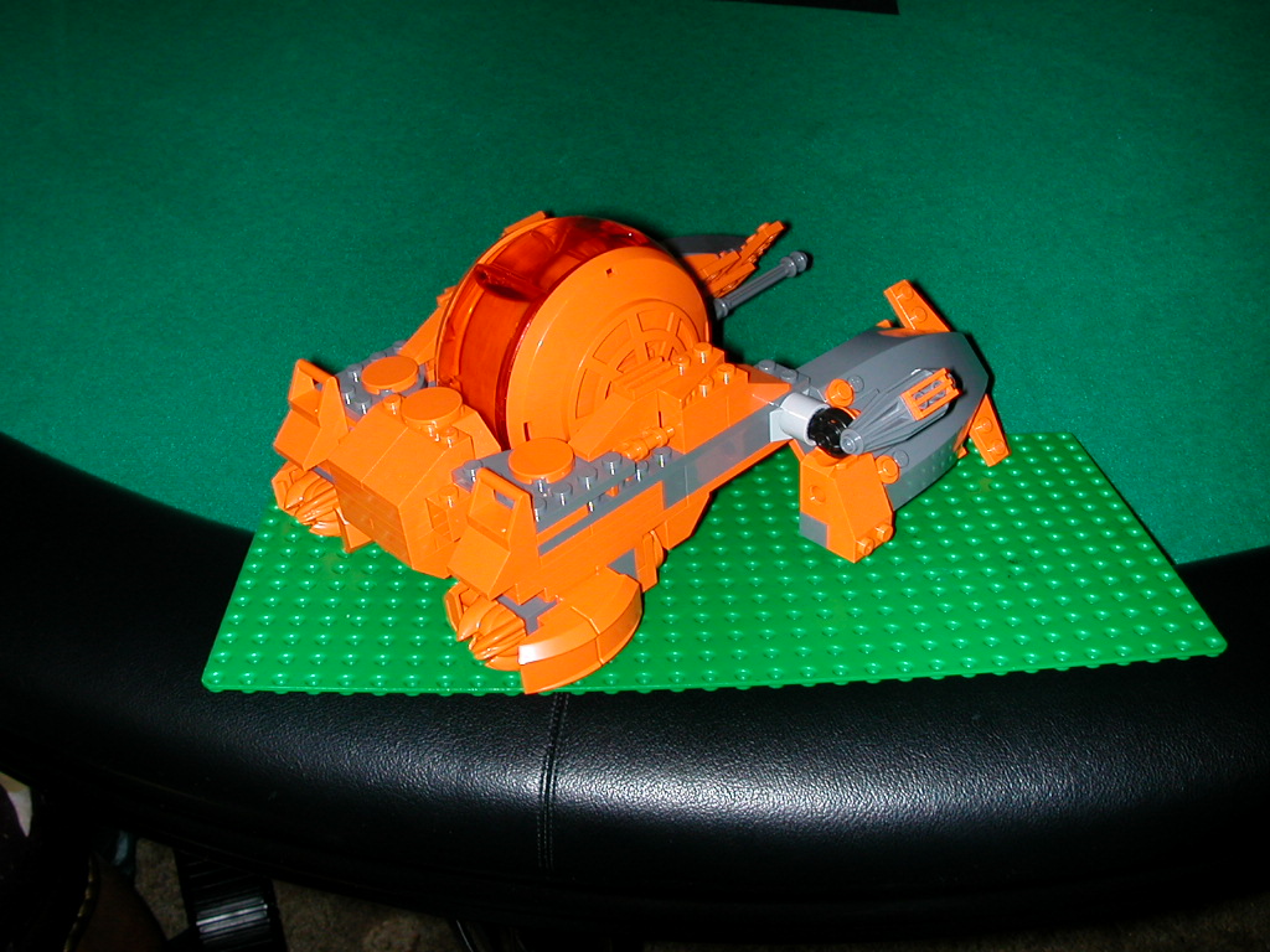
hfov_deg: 50.1
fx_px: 1357
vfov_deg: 38.7
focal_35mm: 37
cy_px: 476
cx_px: 635
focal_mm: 5.6
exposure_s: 1/59.9
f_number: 4.5
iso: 100
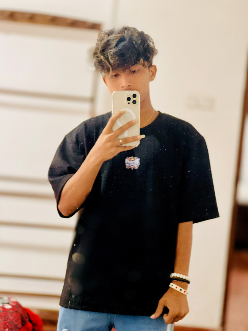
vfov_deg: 25.3
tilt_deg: -4.8
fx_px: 736
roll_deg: -5.8
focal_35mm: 77
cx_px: 124
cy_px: 166
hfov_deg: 19.1
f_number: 2.8
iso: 500
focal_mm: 9
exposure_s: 1/14
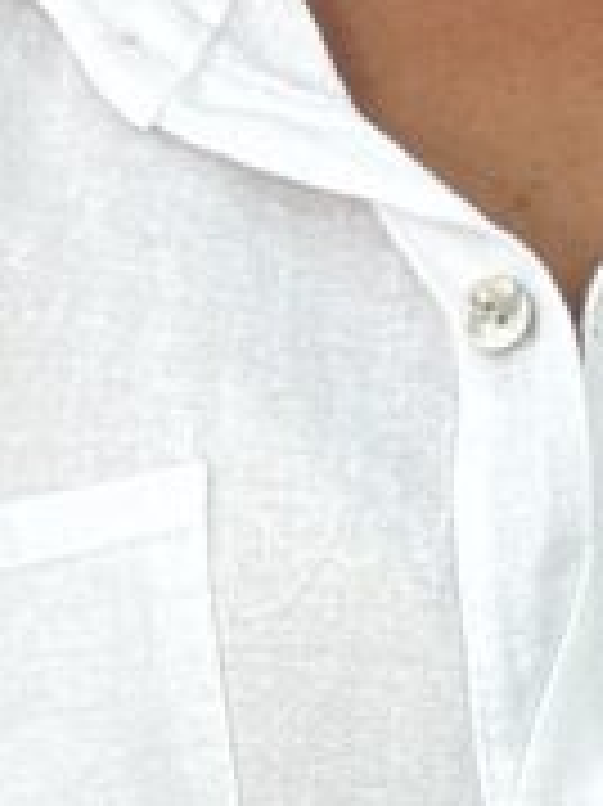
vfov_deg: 10.5
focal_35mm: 180
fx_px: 4186
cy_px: 1286
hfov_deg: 8.2
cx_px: 578
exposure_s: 1/100
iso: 40
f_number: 1.9
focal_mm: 2.69
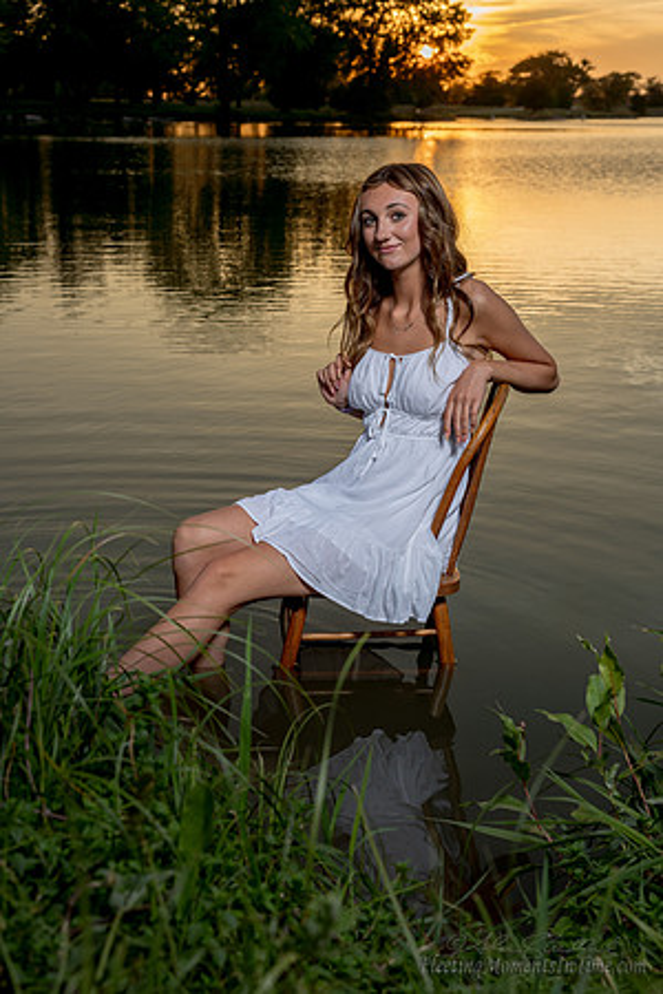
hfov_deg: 27.0
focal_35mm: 50
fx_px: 1381
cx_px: 332
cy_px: 497
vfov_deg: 39.6
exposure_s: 1/160
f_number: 5.6
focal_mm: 50
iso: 100
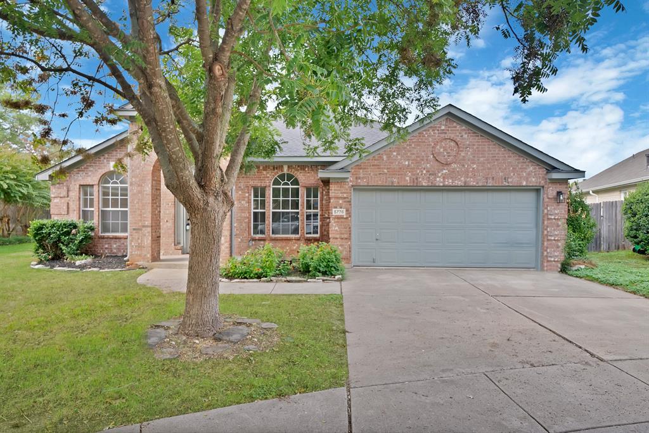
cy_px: 216
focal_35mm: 23
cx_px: 324
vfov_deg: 55.2
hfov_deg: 76.1
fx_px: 415
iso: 640
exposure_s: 1/30
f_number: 9
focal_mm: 23
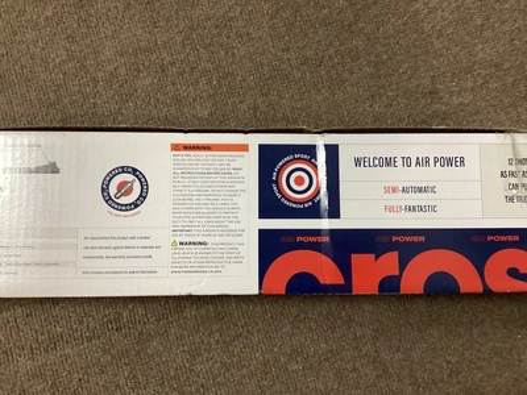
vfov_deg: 45.4
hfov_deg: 58.4
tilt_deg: -82.8
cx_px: 264
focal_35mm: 31
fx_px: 472
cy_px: 198
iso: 320
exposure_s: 1/60
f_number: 2.4
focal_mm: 3.3
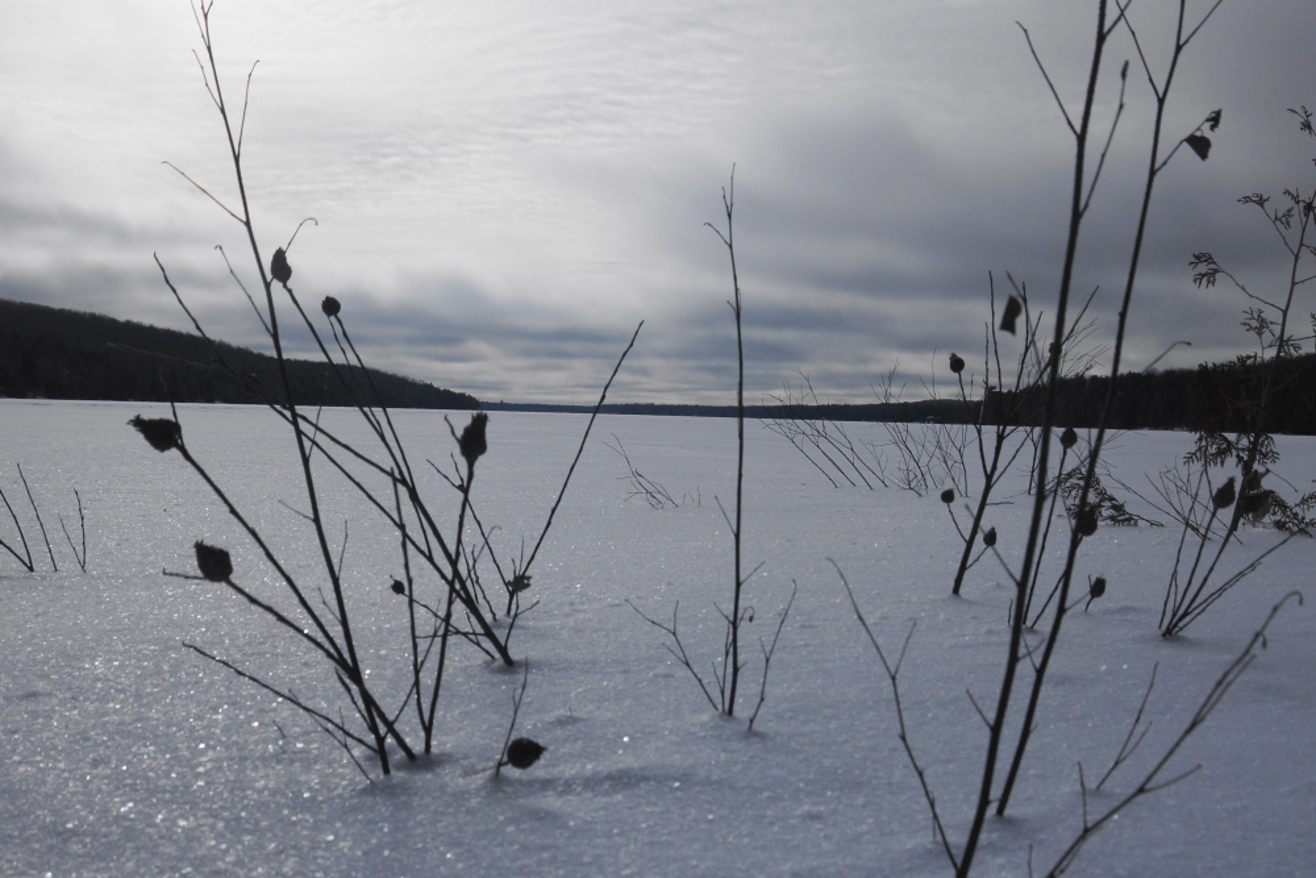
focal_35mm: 38
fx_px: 1389
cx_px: 658
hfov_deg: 50.7
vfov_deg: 35.1
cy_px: 439
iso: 100
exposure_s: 1/800
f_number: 8
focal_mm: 18
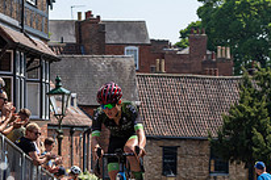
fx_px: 1061
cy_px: 160
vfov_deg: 9.7
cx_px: 105
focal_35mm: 141
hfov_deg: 14.6
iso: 160
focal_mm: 50
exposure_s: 1/2500
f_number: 3.5
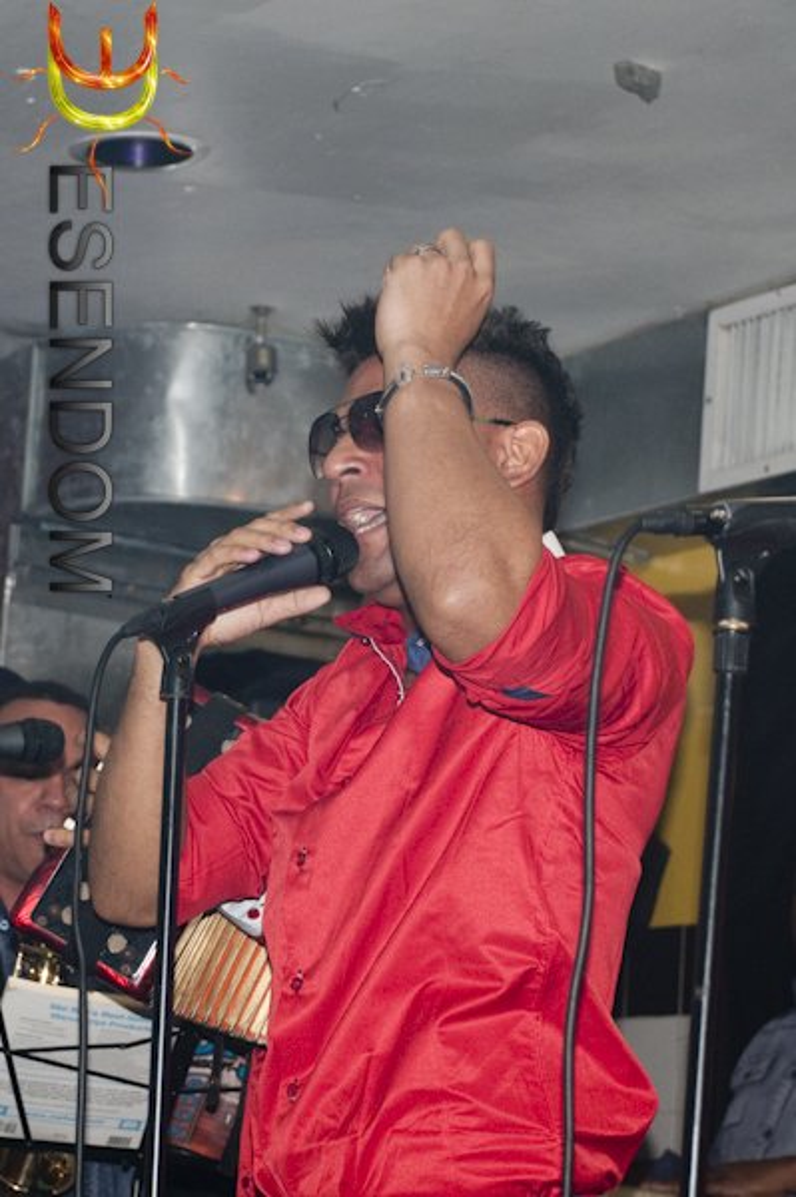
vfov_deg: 26.0
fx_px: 2591
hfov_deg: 17.5
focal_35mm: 78
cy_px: 598
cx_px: 398
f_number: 5
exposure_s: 1/60
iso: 320
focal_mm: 52
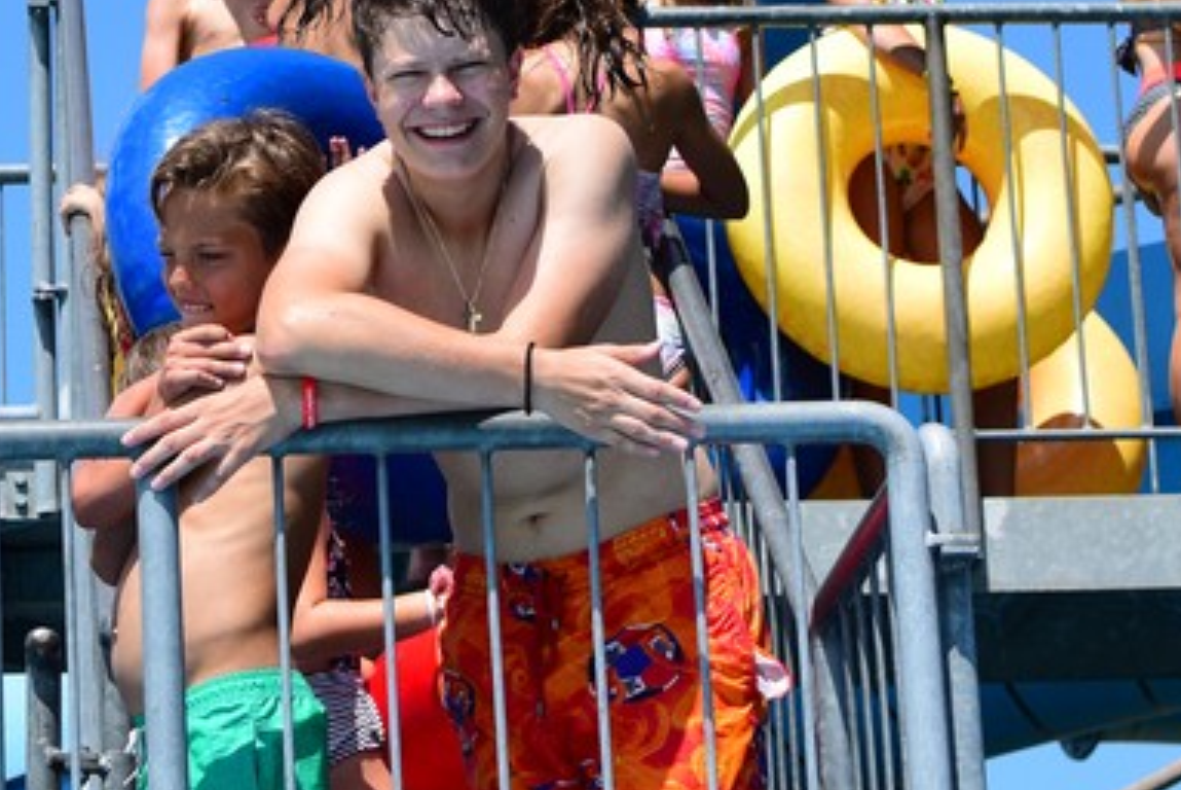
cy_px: 289
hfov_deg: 14.5
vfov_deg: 9.8
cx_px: 167
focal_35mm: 140
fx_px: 4607
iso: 200
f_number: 4.5
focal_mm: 35
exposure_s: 1/1600
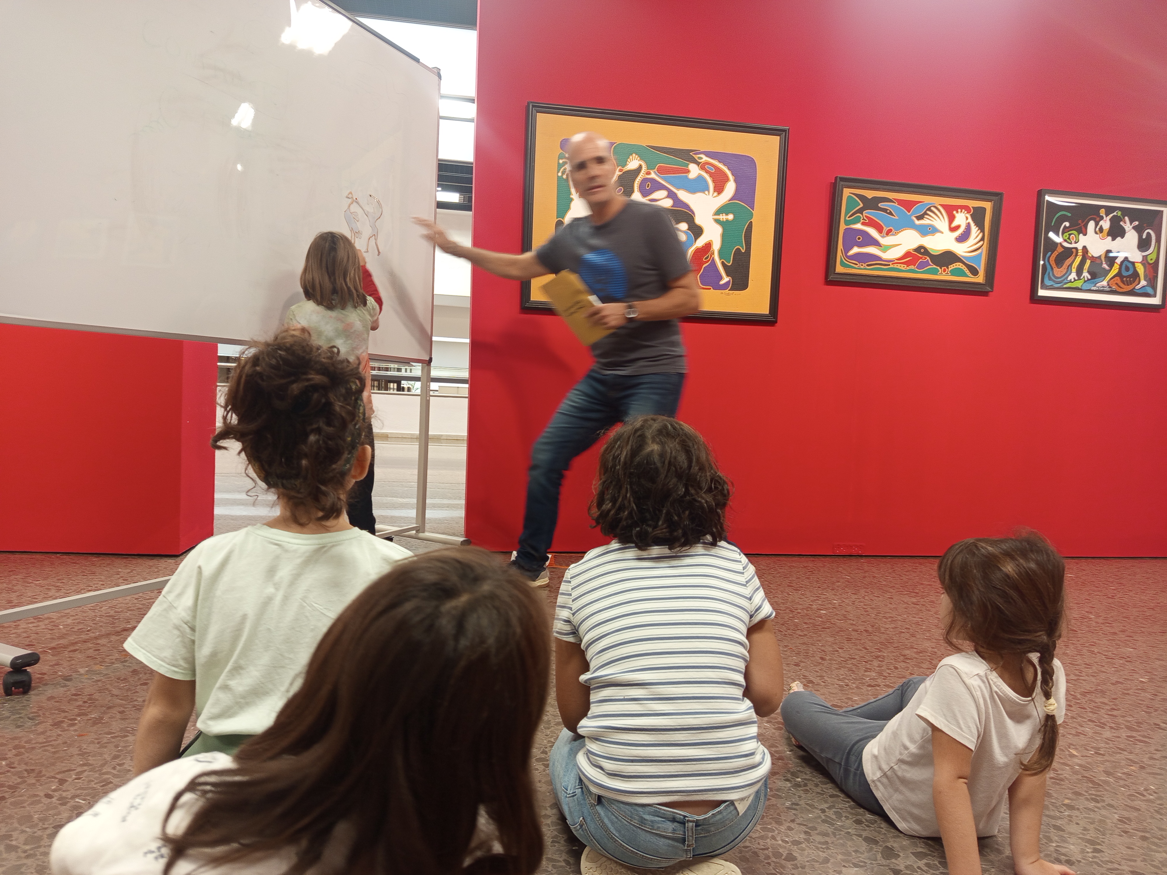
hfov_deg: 71.6
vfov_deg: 56.8
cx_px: 584
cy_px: 438
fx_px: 809
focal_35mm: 24
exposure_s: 1/33.3
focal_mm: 5.24
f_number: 1.7
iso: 354
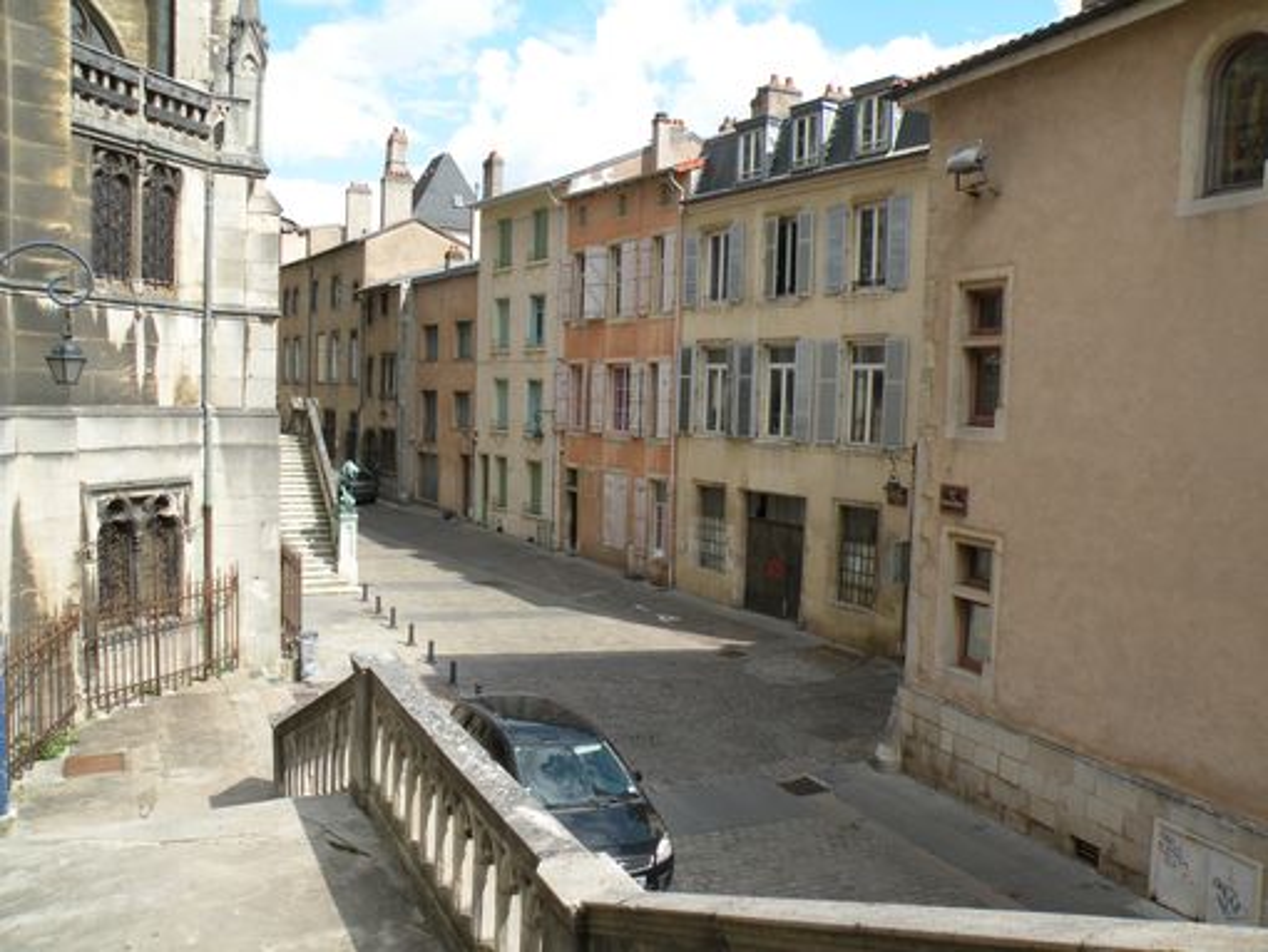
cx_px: 634
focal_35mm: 27
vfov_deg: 51.4
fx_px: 989
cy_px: 476
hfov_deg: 65.3
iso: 64
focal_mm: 4.7
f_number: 5.6
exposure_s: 1/196
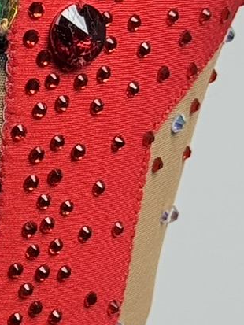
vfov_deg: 8.3
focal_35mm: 238
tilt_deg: -6.3
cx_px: -345
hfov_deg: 6.0
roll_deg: +0.3
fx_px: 2236
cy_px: 263
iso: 125
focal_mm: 6.76
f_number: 1.78
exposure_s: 1/100
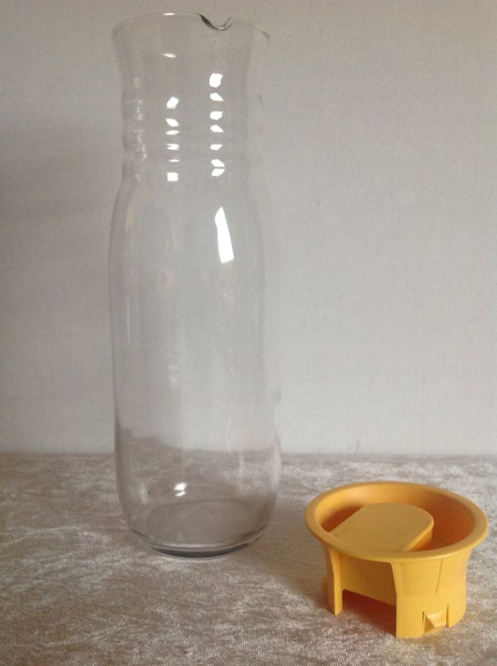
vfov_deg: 52.7
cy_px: 333
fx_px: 672
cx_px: 248
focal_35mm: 35
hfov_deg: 40.6
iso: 160
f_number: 2.4
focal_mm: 4.28
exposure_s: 1/15
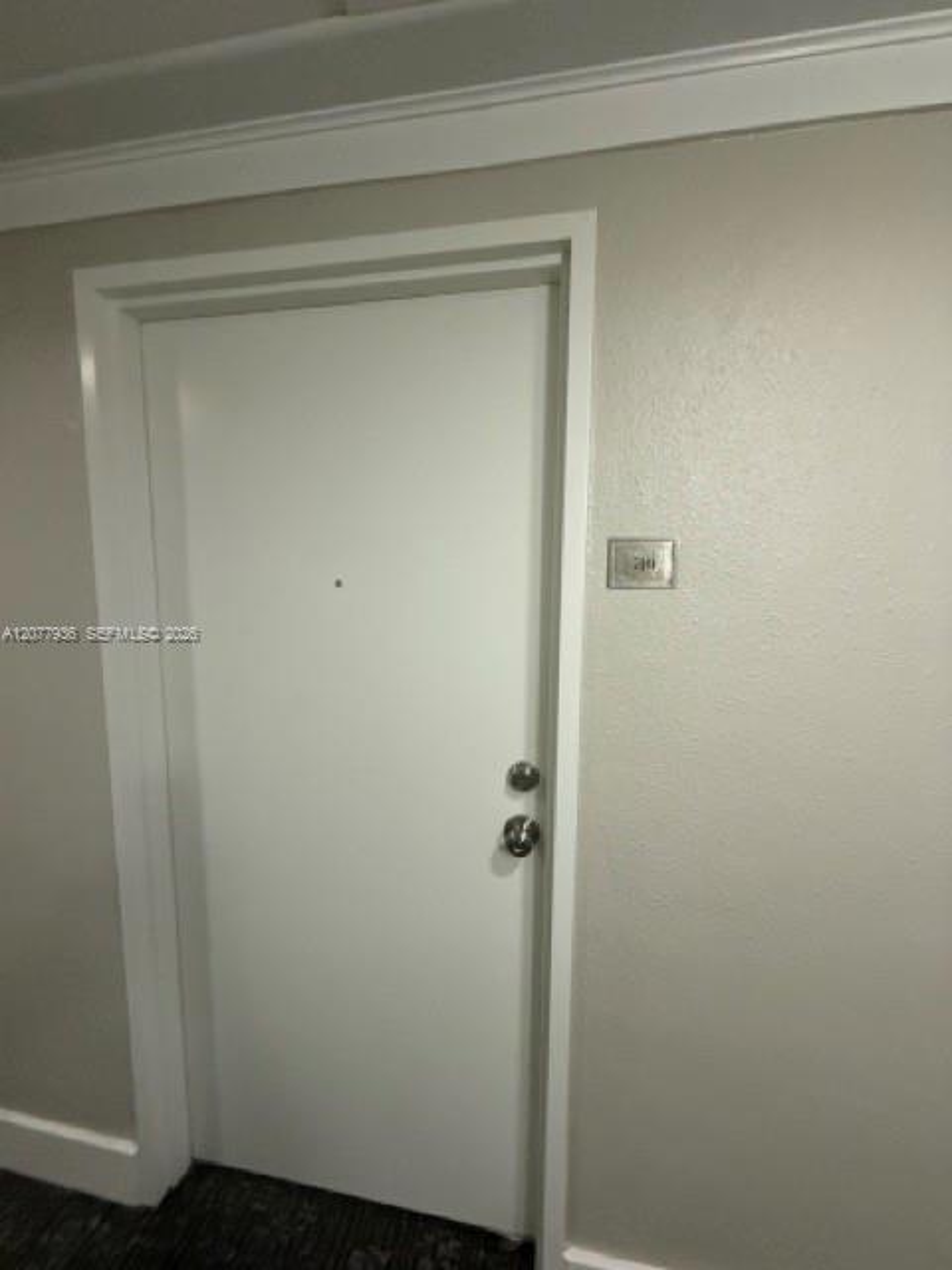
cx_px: 476
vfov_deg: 102.1
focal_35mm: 14
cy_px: 635
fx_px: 513
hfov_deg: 85.7
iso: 640
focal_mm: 2.22
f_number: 2.2
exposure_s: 1/60
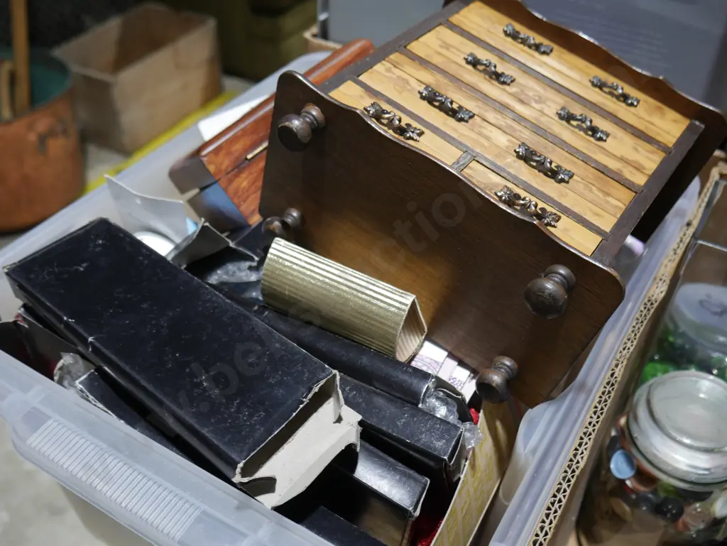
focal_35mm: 34
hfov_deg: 53.9
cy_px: 273
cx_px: 364
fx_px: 714
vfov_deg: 41.8
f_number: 4
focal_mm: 17
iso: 250
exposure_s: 1/60
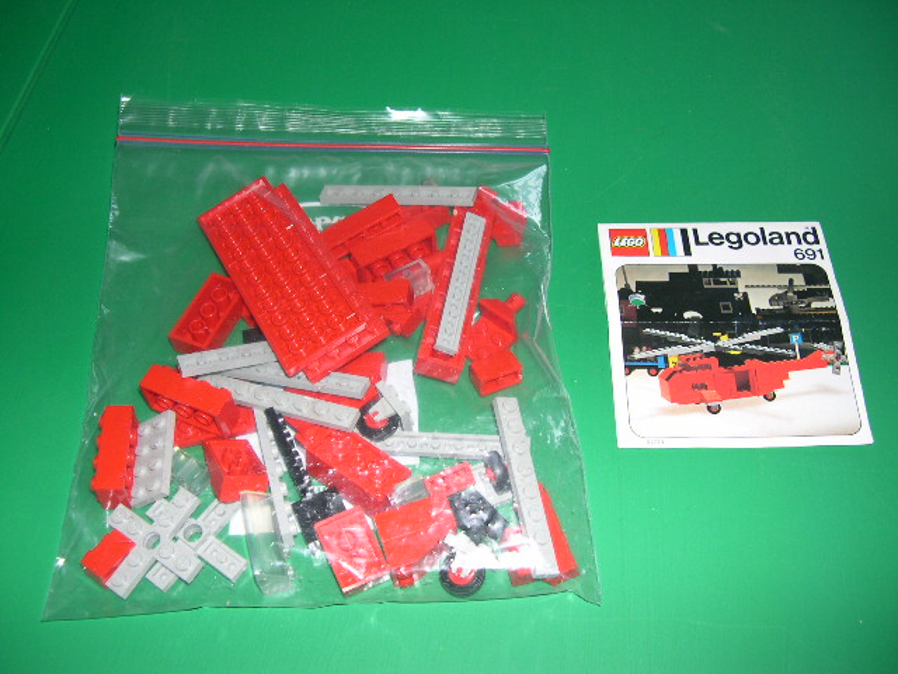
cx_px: 449
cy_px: 337
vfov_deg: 37.7
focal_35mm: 38
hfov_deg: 49.0
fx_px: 986
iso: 100
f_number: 2.8
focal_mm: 8
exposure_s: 1/60
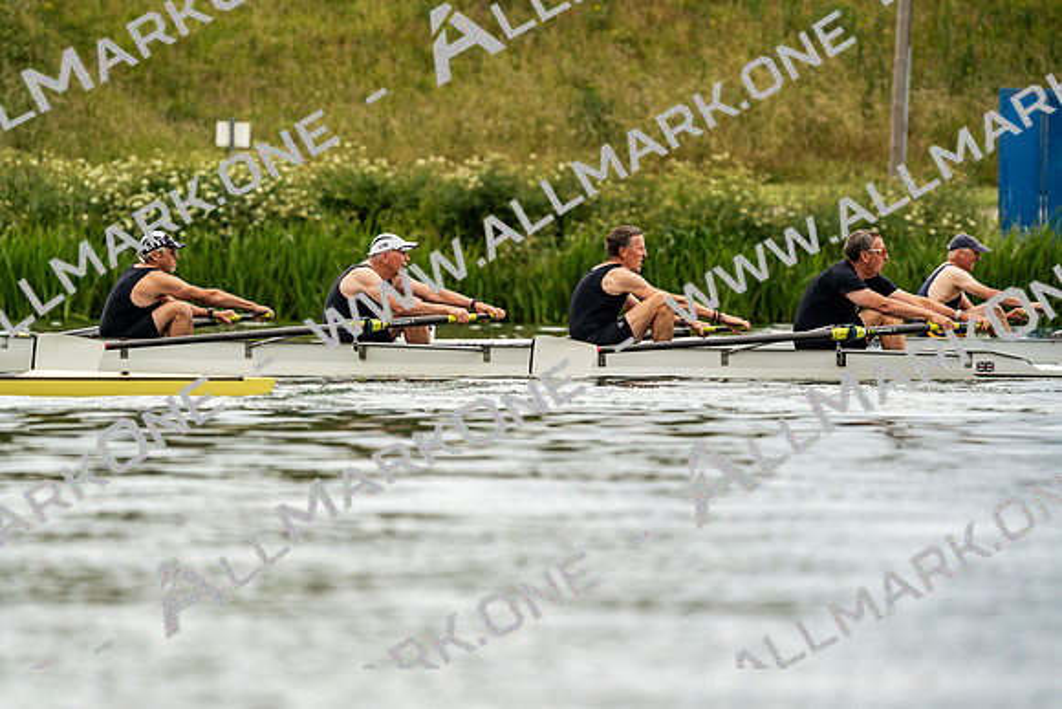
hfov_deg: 5.6
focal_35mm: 368
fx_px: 10858
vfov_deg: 3.7
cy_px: 354
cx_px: 531
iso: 400
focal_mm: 368
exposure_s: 1/2000
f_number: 6.3
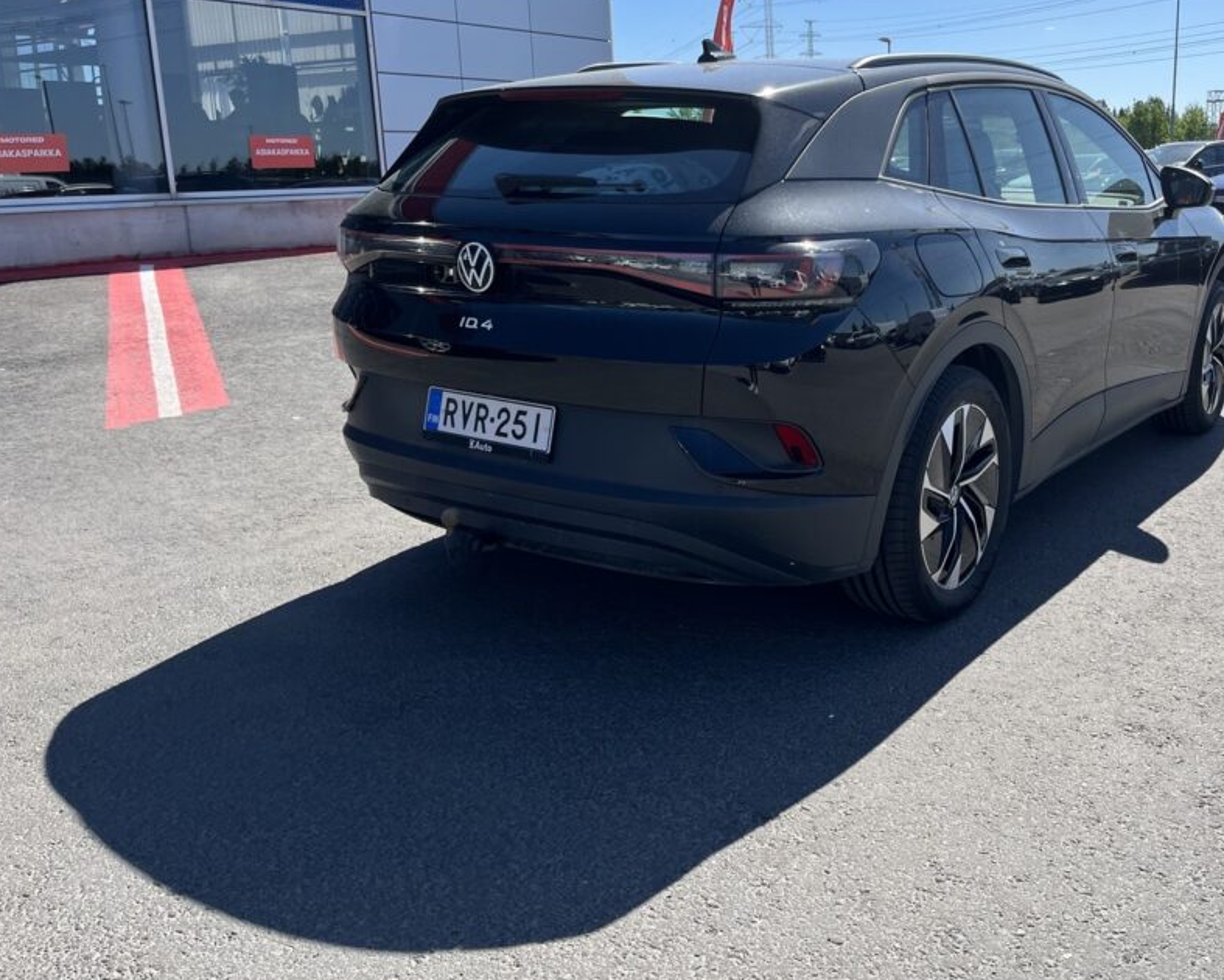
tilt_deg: -11.5
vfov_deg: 44.4
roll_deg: +0.6
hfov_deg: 53.5
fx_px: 1196
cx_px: 776
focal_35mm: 33
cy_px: 403
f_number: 1.6
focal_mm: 5.1
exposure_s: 1/2688
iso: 50
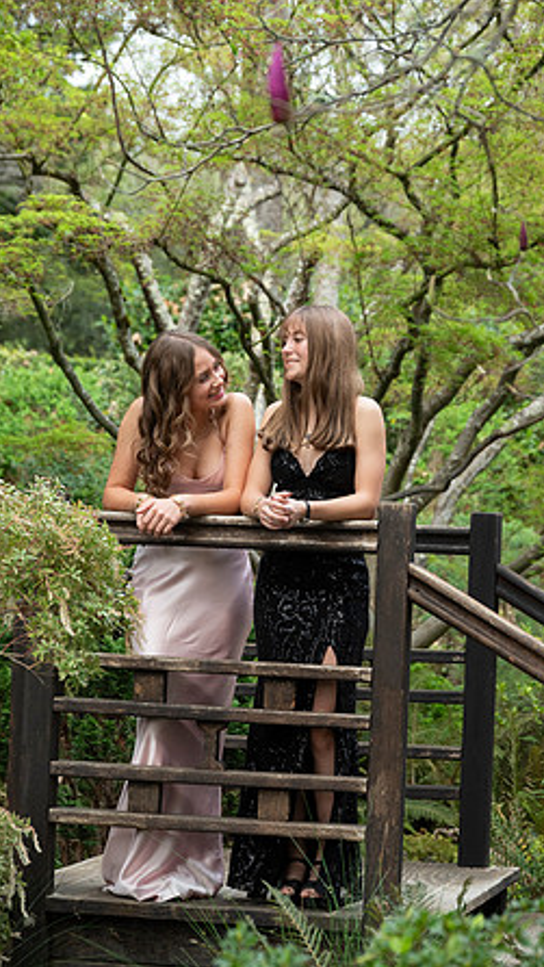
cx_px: 271
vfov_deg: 19.3
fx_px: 2845
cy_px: 484
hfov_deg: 10.9
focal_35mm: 111
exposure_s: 1/640
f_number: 6.3
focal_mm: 105
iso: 1250
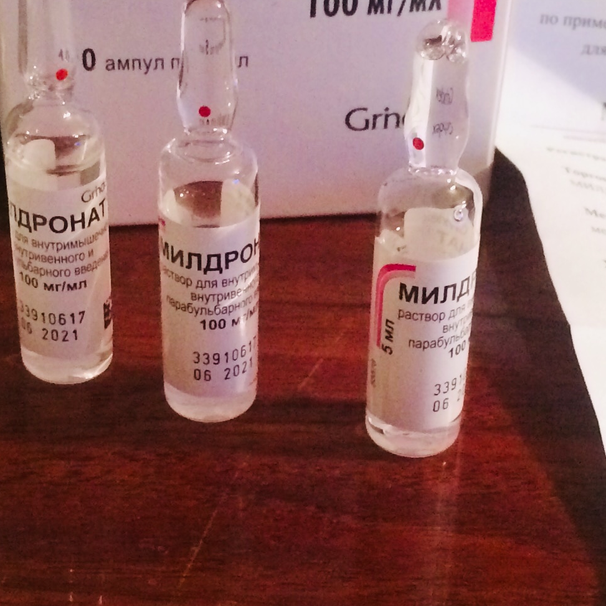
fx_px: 1703
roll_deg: -0.6
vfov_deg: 20.0
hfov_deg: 20.2
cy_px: 485
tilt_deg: -42.0
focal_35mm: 86
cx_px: 272
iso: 320
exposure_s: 1/17
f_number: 2.2
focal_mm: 4.15
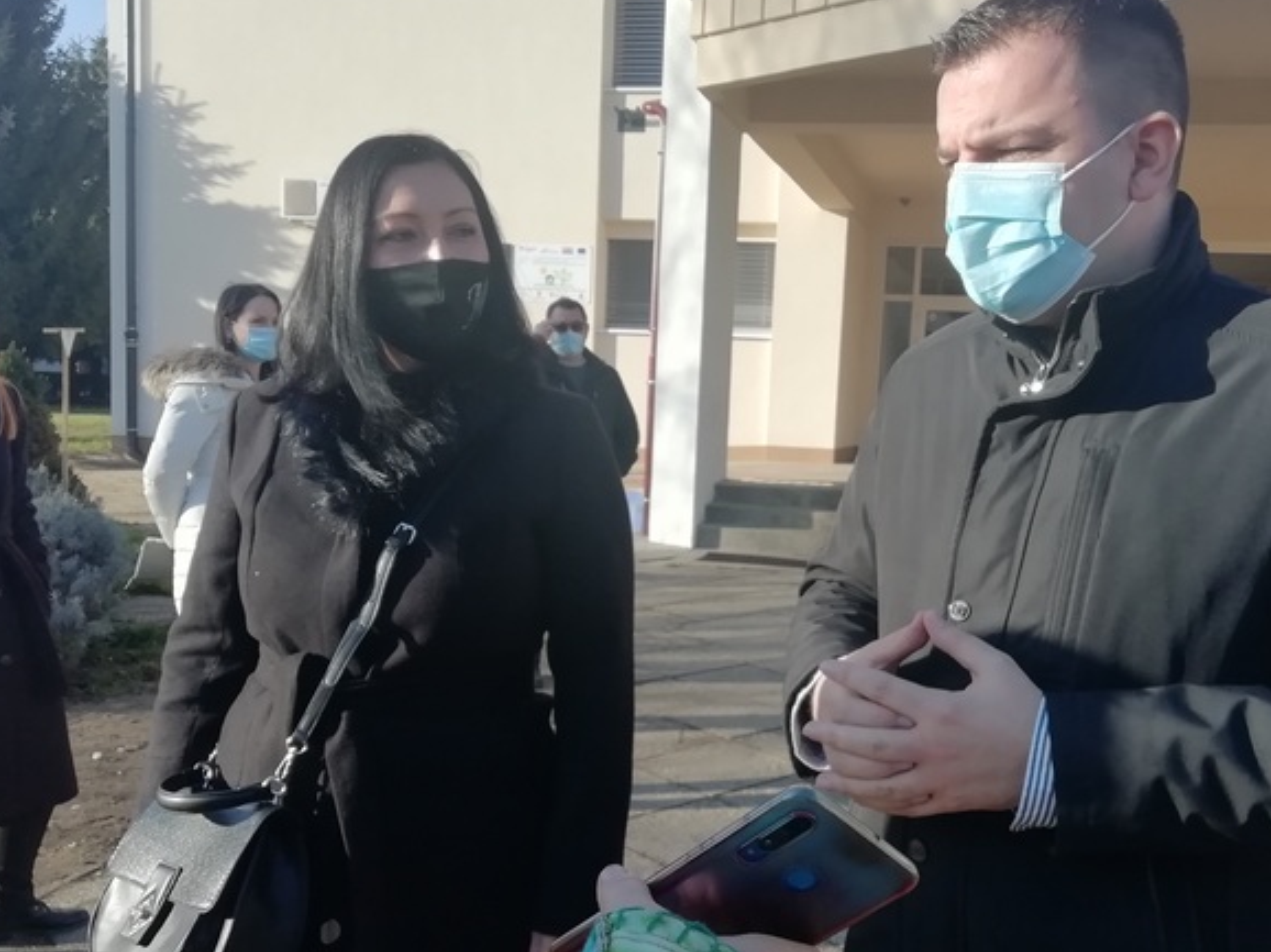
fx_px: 1321
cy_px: 556
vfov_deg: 39.5
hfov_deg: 51.1
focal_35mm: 36
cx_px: 745
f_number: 2.2
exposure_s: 1/561
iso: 50
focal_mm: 3.46
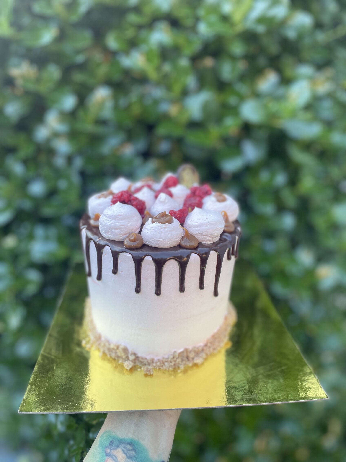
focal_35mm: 26
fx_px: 347
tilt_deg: -19.7
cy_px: 231
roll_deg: -0.5
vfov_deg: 67.3
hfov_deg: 53.1
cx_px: 173
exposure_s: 1/121
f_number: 1.6
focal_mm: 4.2
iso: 50
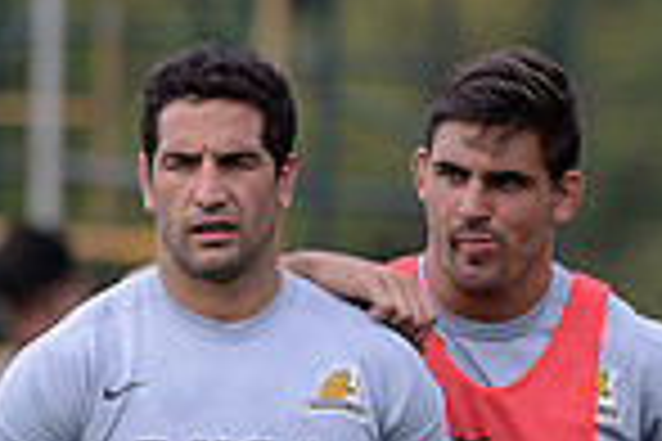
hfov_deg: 1.7
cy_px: 826
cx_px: 1004
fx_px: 21771
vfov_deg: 1.2
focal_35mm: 1184
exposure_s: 1/800
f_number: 4
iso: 200
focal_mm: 300
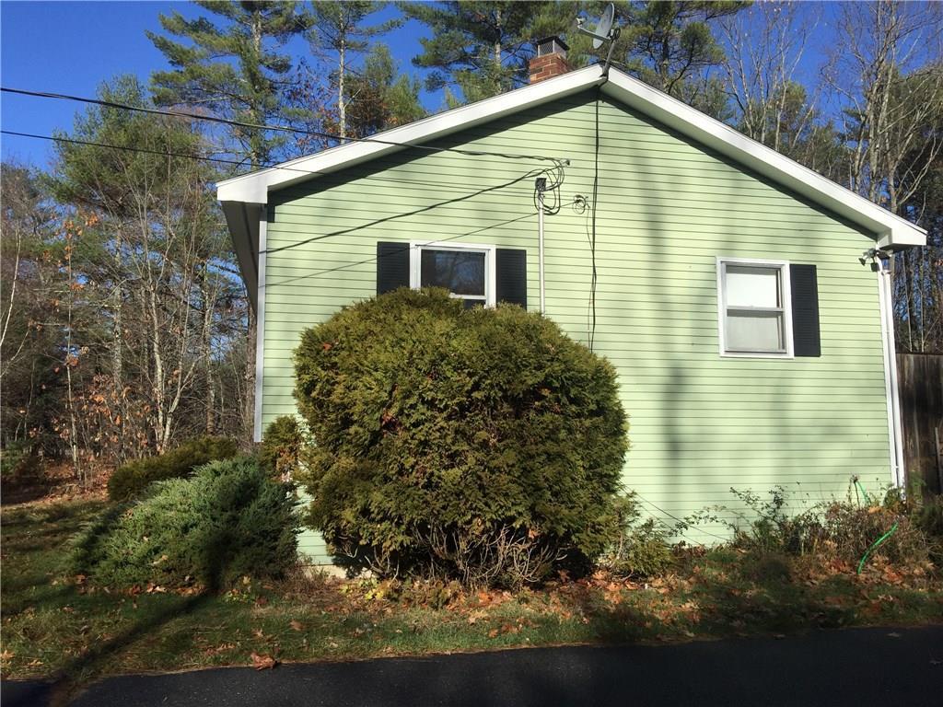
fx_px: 790
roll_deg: -0.7
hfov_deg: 61.7
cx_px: 472
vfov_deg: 48.2
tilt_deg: +6.2
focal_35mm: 29
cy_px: 354
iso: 32
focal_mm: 4.15
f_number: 2.2
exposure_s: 1/2475
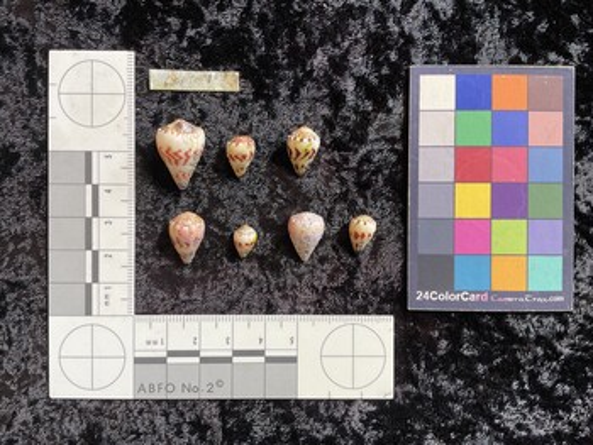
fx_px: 497
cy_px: 222
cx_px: 296
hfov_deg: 61.6
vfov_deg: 48.3
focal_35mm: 29
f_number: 1.8
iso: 40
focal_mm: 3
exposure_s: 1/50
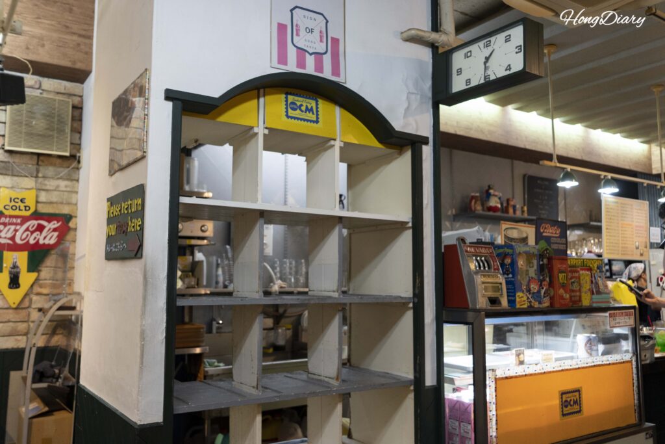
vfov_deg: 42.3
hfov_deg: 60.3
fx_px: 573
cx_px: 332
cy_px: 222
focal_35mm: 31
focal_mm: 31
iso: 2000
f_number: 4.5
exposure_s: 1/160
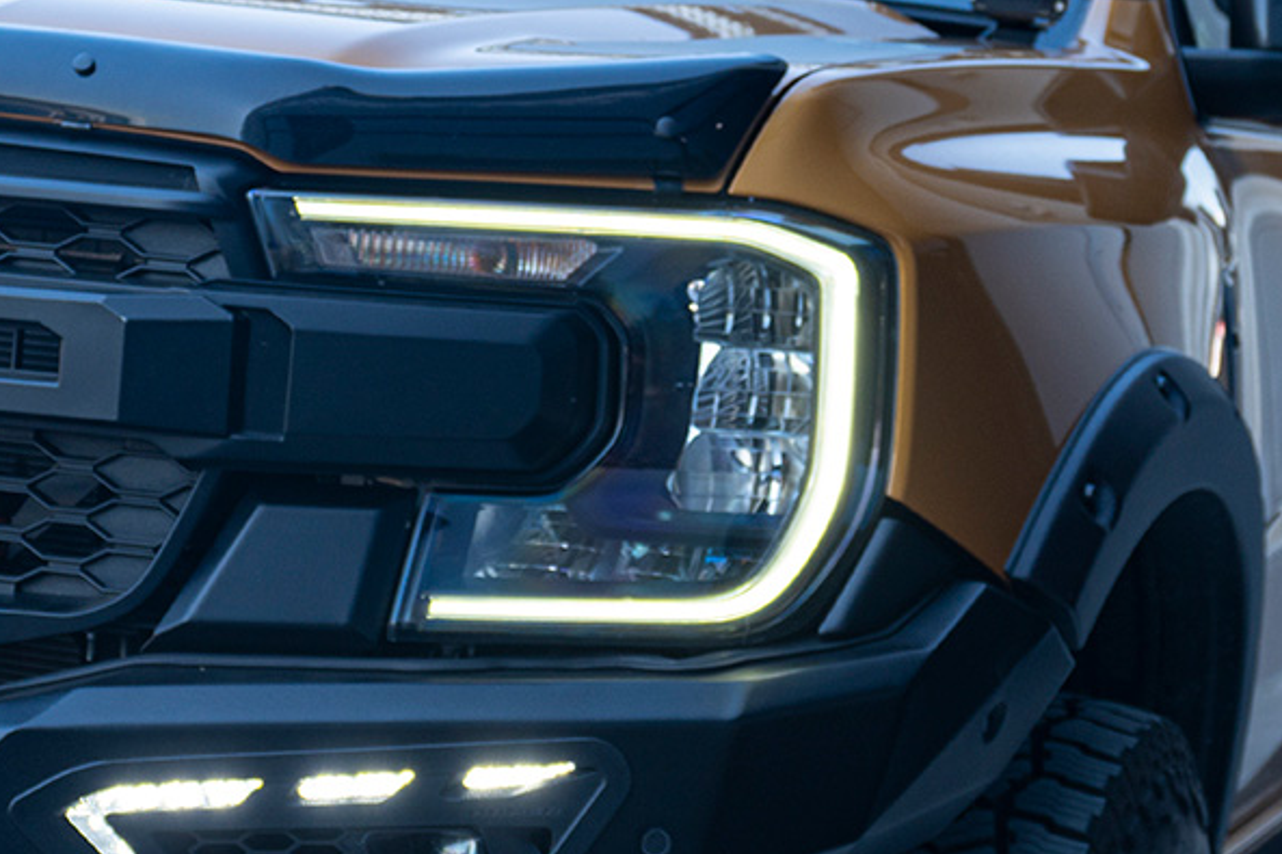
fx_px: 3133
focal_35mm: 88
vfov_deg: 15.5
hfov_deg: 22.5
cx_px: 102
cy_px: 461
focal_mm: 29
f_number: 4.5
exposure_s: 1/80
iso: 100
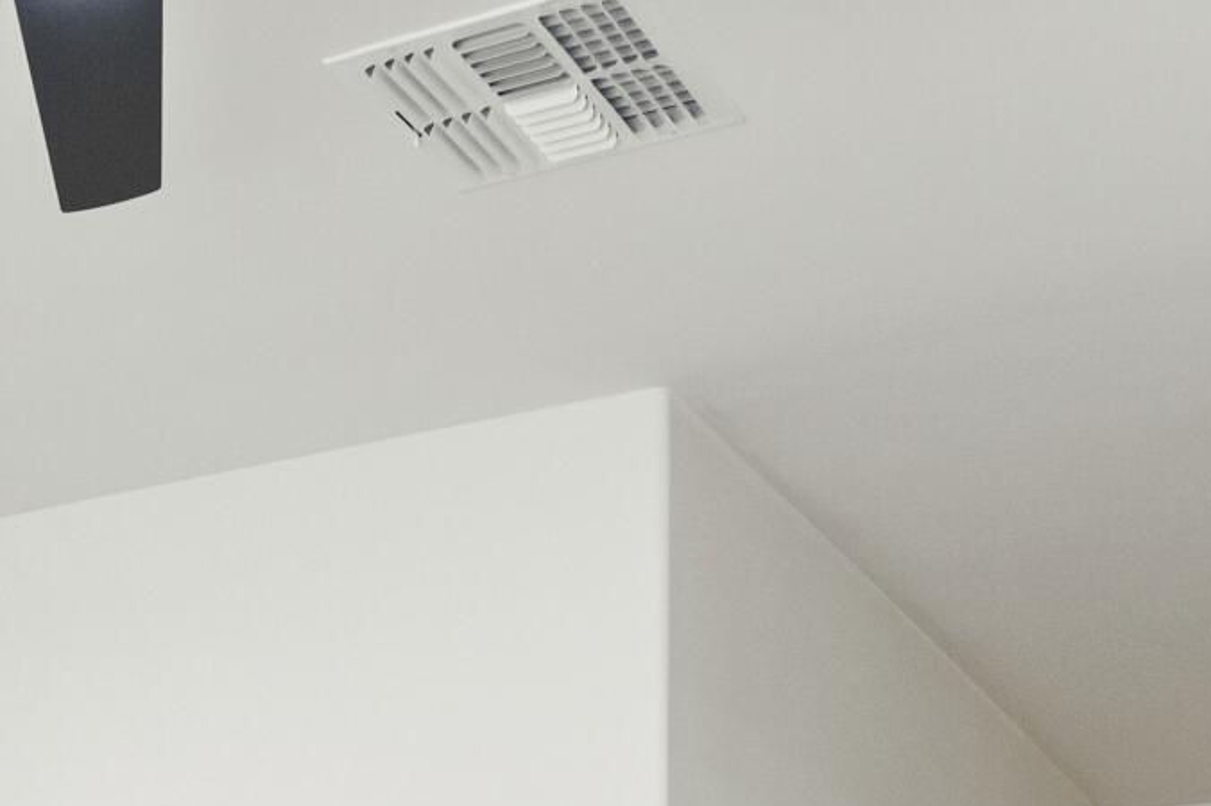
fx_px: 2387
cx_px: 107
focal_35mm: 71
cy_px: 1327
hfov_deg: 27.4
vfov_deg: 16.8
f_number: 13
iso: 800
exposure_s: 1/40
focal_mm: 16
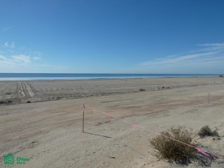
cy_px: 84
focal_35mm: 25
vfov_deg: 54.9
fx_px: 162
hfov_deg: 69.4
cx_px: 112
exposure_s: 1/800
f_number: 5.6
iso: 80
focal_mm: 4.1
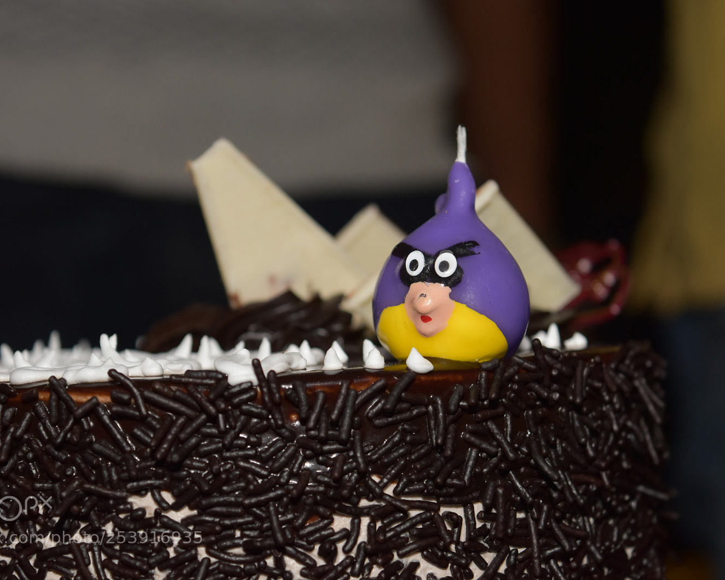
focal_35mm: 94
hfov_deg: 20.5
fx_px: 2008
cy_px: 289
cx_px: 354
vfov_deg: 16.4
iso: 400
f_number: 5.6
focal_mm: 55
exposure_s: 1/60
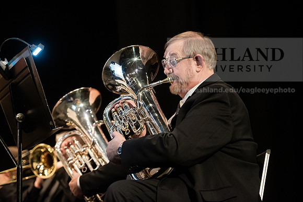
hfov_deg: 17.6
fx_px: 977
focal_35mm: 116
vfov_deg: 11.8
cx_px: 152
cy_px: 101
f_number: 3.2
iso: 4000
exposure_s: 1/200
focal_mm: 116
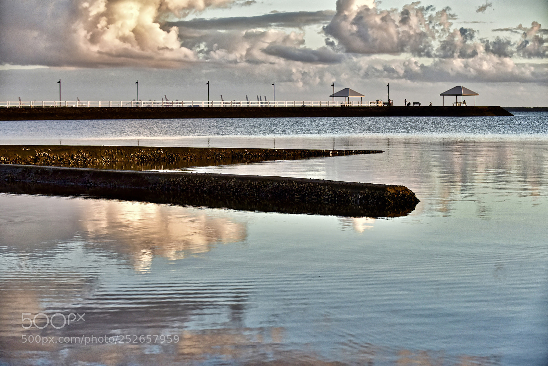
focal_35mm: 90
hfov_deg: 22.6
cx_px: 274
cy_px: 183
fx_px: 1370
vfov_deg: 15.2
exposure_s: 1/200
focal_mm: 90
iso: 900
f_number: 5.6
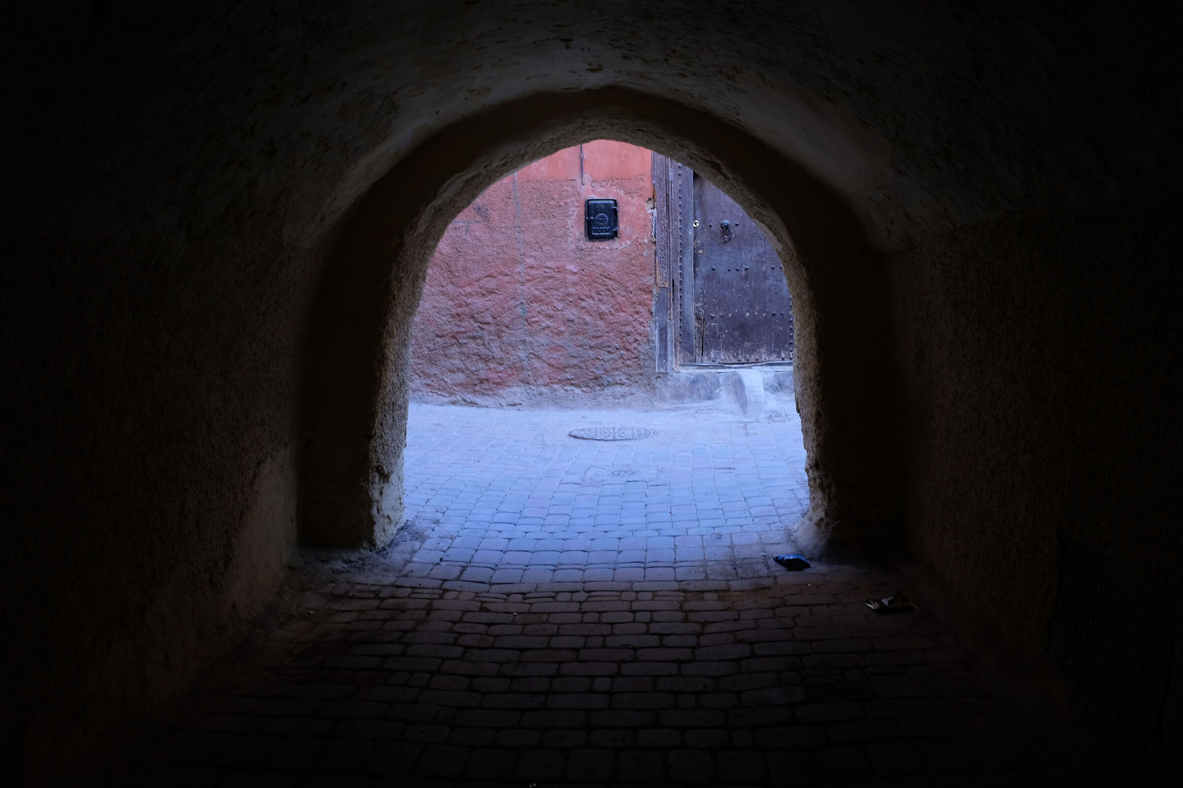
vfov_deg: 42.3
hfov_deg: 60.3
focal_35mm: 31
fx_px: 1019
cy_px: 394
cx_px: 592
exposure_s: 1/60
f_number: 5
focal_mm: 20.6
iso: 800
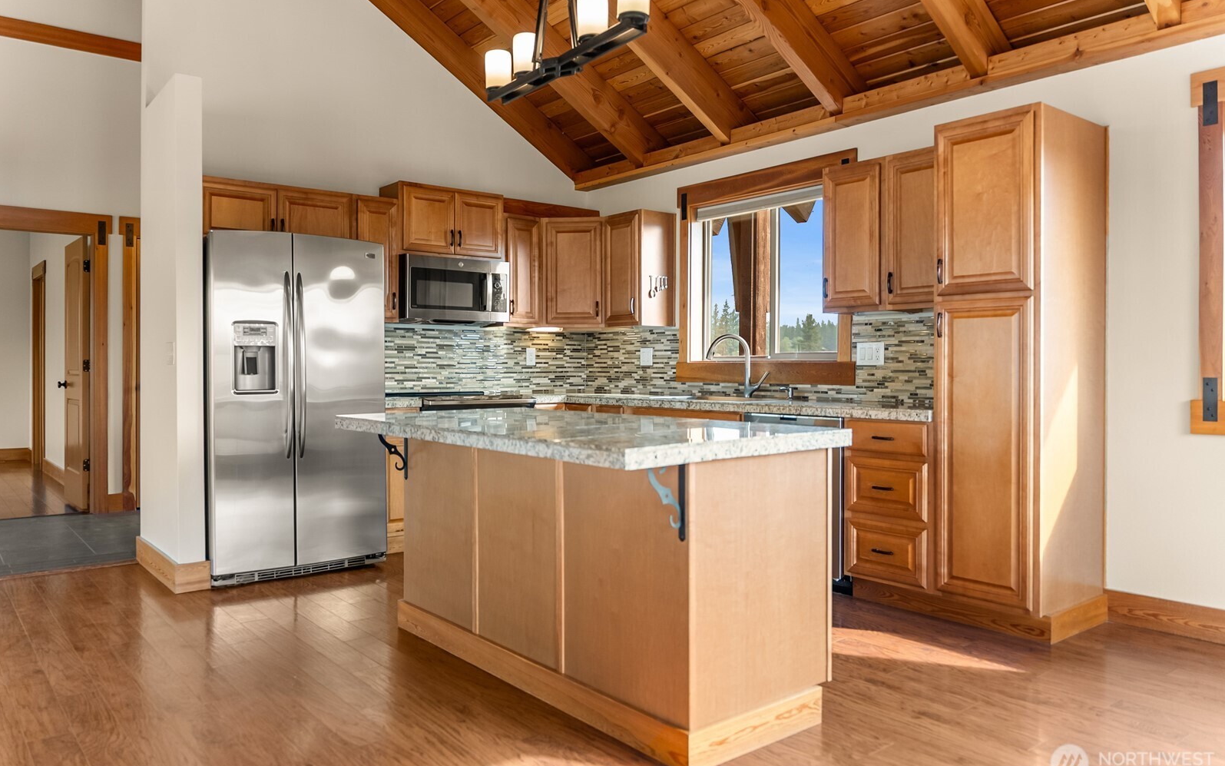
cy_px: 358
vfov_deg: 47.6
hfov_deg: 70.4
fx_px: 868
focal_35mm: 26
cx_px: 586
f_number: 2.8
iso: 400
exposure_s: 1/125
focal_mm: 24
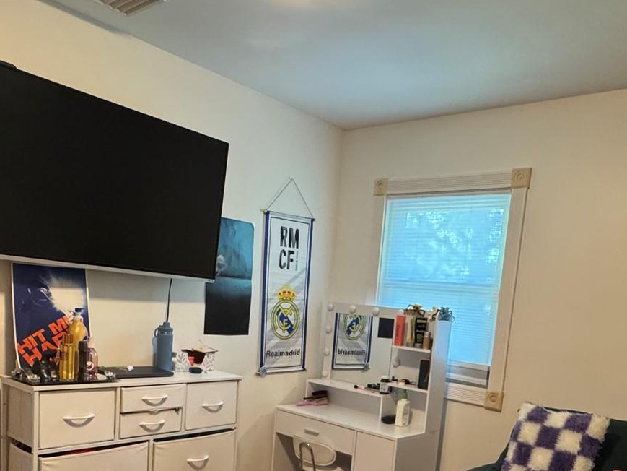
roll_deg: -5.3
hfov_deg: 55.2
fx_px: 598
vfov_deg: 40.7
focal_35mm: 33
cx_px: 354
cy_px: 394
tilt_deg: -7.7
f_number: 2.2
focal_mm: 2.22
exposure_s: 1/60
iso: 400
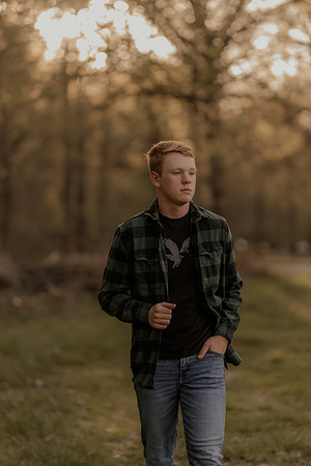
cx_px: 156
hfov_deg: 16.1
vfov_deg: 23.9
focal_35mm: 85
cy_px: 233
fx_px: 1101
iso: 250
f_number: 1.4
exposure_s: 1/1000
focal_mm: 85
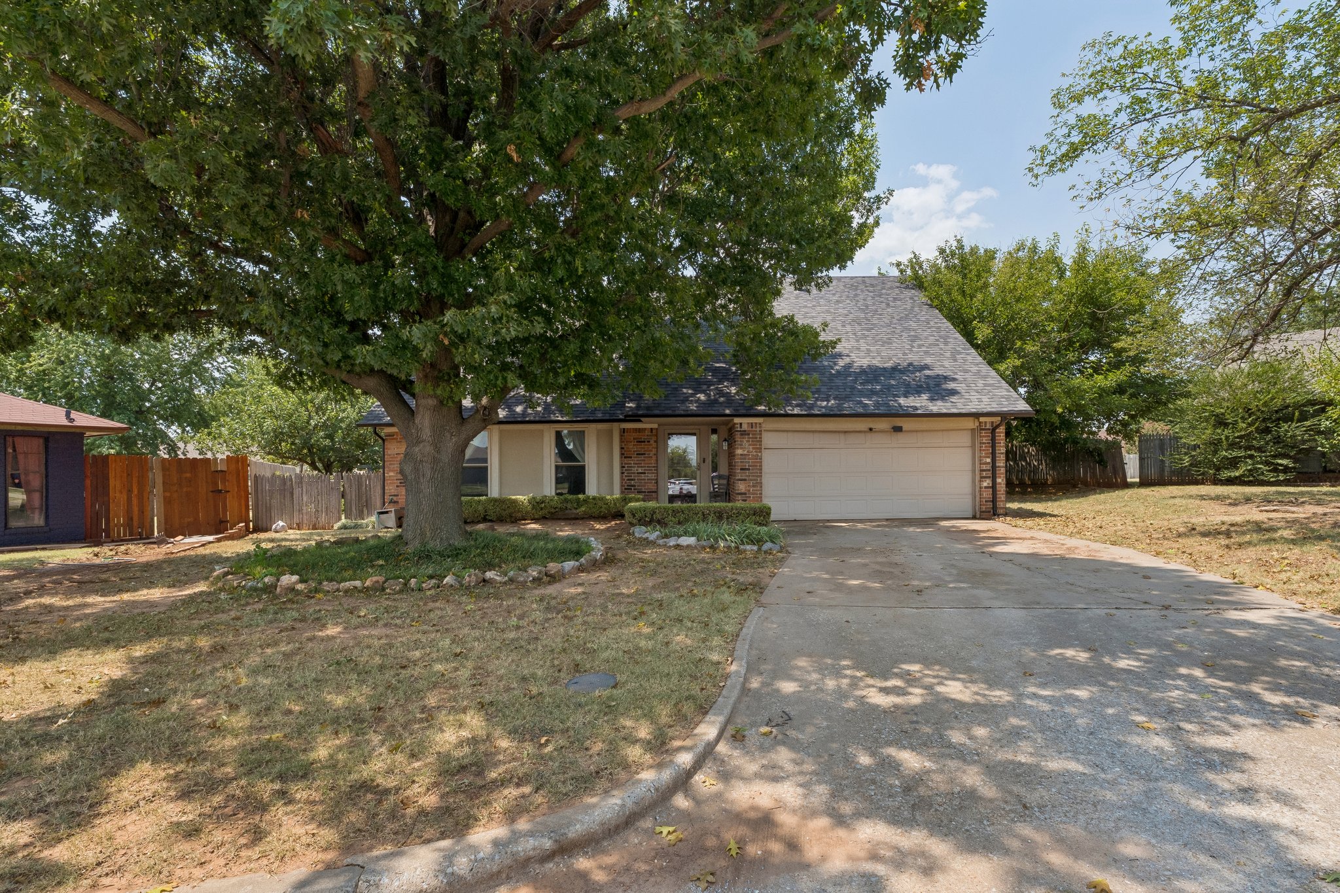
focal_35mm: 16
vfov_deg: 73.1
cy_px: 446
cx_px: 670
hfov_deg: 96.0
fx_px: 603
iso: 200
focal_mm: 10.8
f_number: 10
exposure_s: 1/320
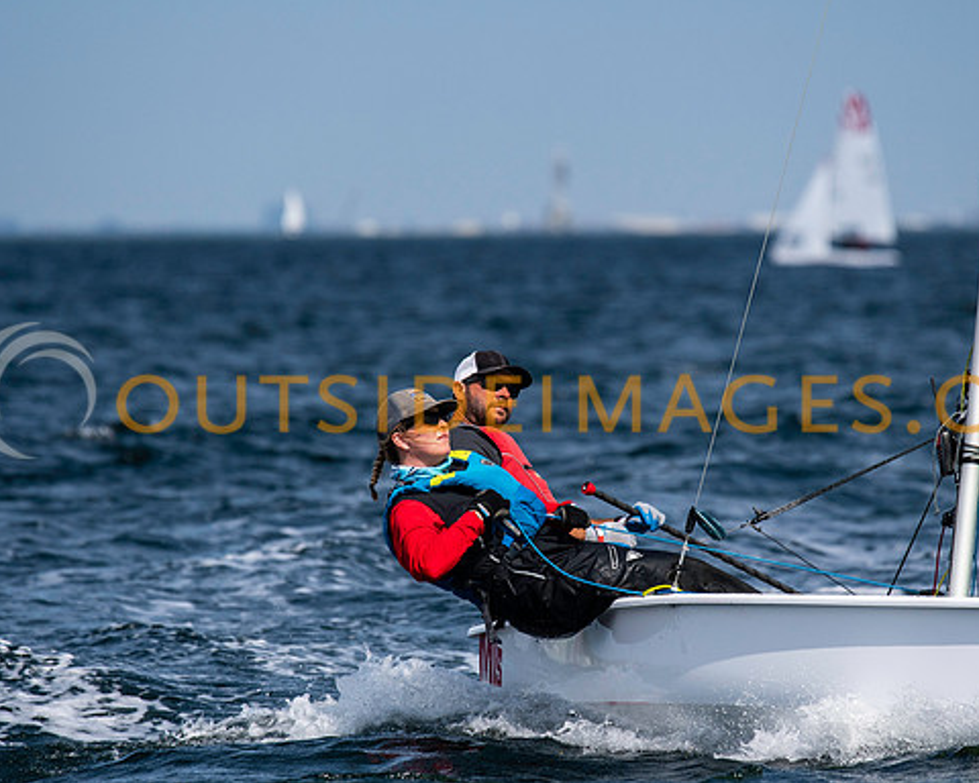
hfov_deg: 3.7
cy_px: 390
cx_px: 555
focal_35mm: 527
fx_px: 15270
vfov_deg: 2.9
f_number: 5
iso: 400
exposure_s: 1/6400
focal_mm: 300
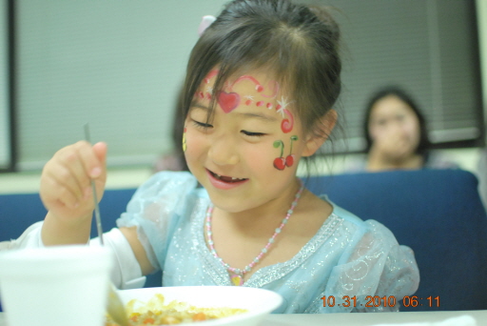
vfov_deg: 25.8
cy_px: 163
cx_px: 244
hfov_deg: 37.8
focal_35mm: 52
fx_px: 711
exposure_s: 1/60
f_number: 1.8
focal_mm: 35
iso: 800
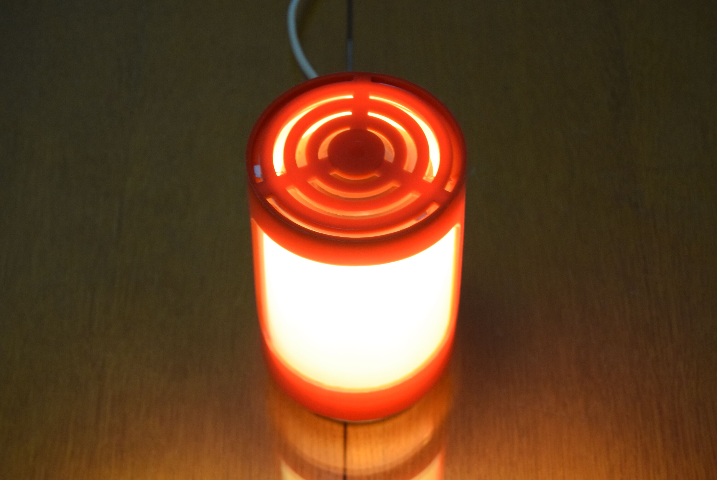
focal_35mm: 82
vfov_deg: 16.6
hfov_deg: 24.6
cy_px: 240
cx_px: 358
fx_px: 1644
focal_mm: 55
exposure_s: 1/40
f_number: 5.6
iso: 1600
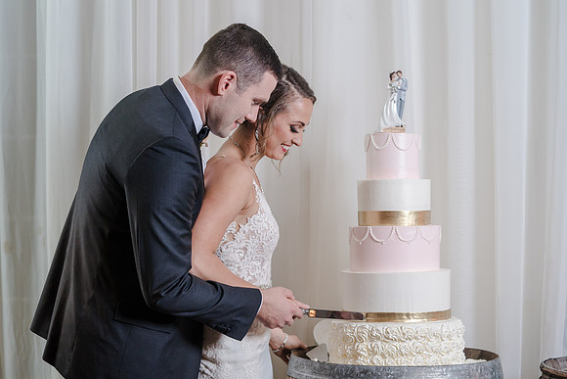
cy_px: 198
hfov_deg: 26.4
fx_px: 1210
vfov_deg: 17.8
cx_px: 285
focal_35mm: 77
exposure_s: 1/200
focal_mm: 72
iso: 2000
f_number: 4
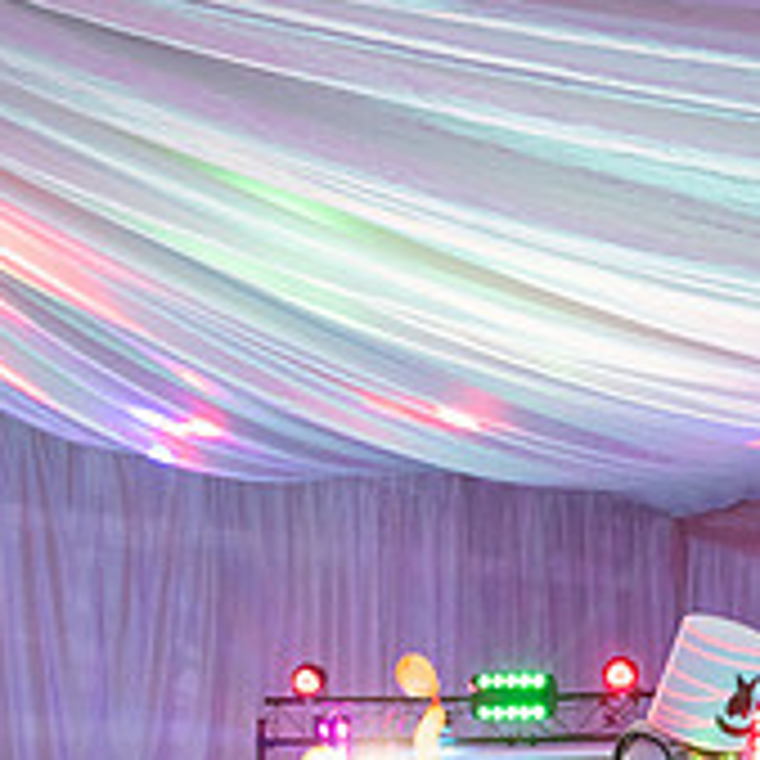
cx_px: 715
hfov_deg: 23.8
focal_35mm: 70
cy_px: 681
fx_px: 1739
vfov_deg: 24.0
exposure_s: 1/125
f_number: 3.2
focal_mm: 24
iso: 1250
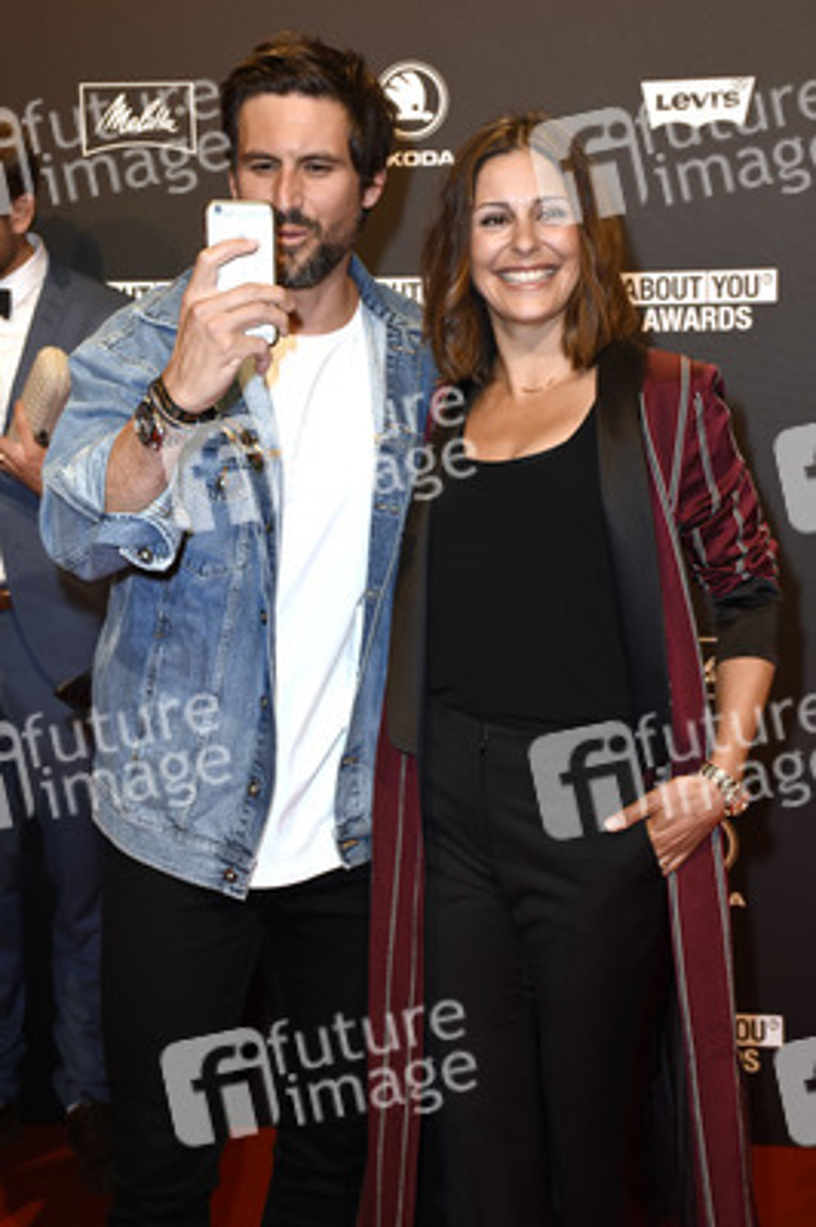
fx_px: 2146
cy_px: 614
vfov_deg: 31.9
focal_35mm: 63
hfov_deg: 21.5
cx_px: 408
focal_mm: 42
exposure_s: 1/125
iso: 1000
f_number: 6.3
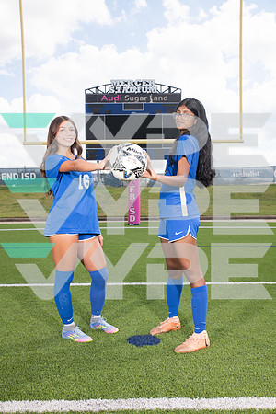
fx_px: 414
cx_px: 138
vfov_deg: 53.1
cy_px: 207
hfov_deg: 36.9
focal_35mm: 36
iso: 125
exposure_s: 1/320
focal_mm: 36
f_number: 7.1
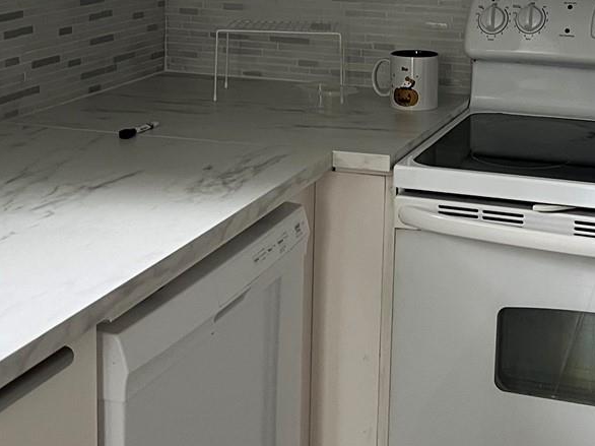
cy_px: 65
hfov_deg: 27.4
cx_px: 356
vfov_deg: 20.4
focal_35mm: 71
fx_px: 1220
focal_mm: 5.1
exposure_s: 1/77
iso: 125
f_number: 1.6
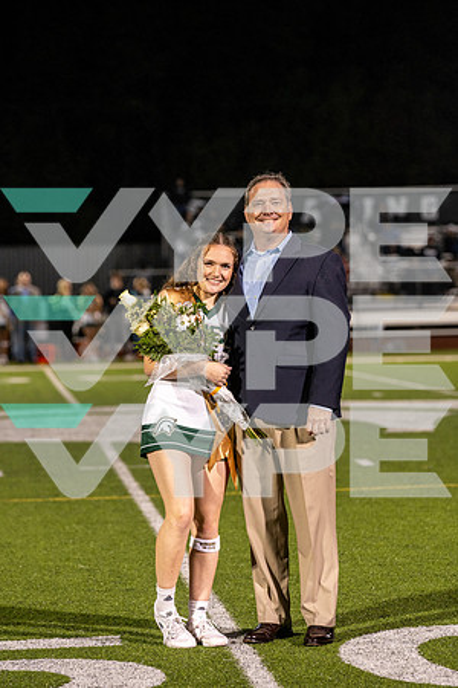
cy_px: 344
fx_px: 2824
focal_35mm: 148
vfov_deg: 13.9
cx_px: 229
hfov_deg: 9.3
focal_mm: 148
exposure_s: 1/125
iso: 640
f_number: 4
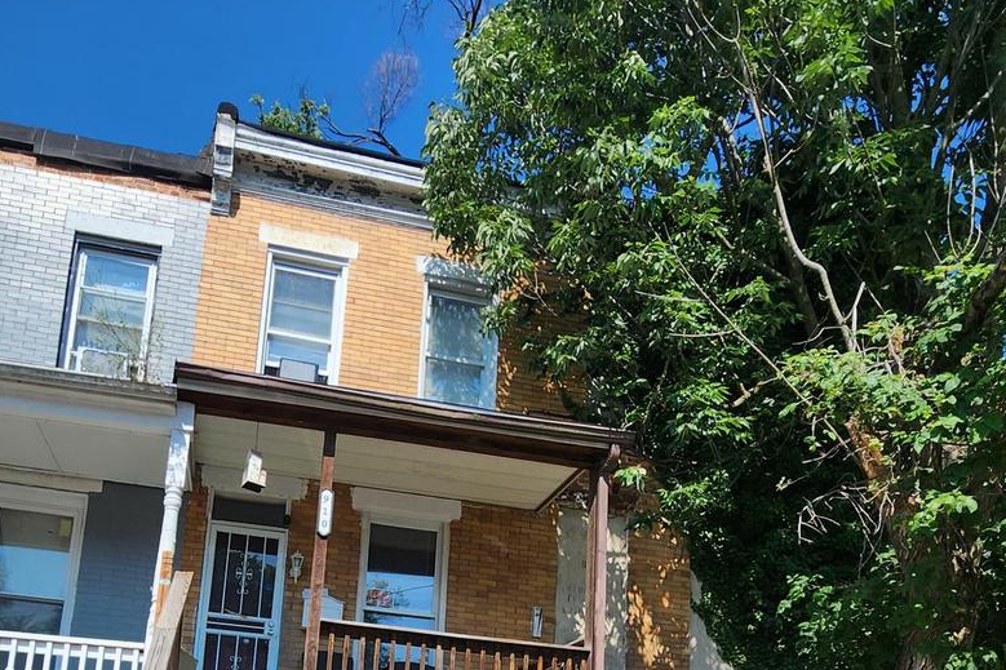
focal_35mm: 25
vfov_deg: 43.0
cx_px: 336
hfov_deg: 69.5
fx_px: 698
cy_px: 689
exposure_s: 1/1804
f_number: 2.2
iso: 50
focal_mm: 2.2
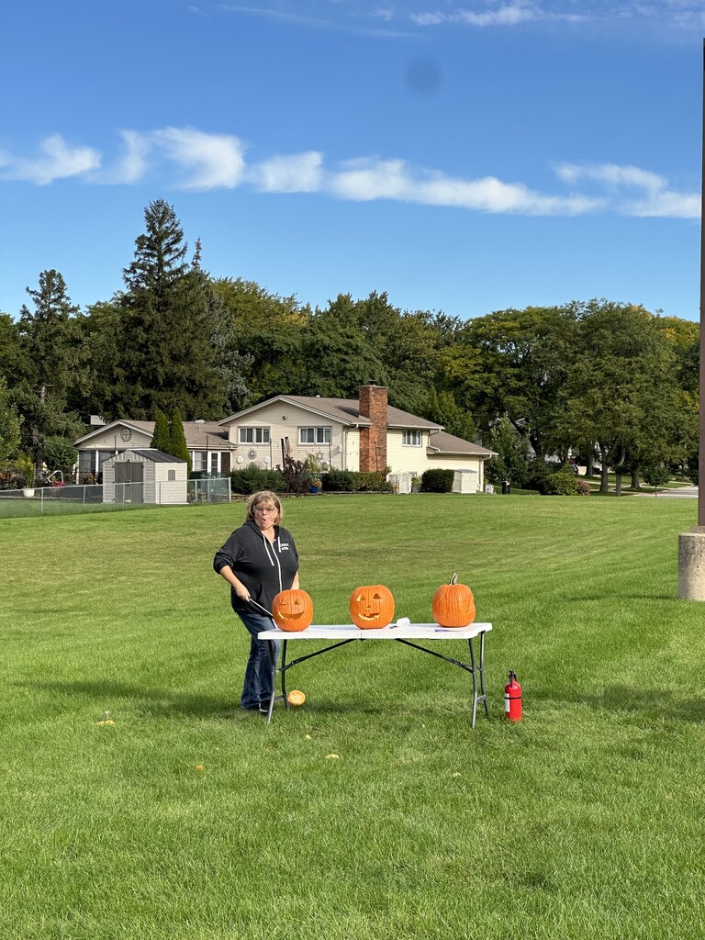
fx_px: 2091
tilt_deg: -0.3
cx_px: 352
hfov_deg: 19.1
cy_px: 470
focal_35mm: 77
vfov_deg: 25.3
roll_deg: -2.1
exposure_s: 1/492
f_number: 2.8
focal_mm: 9
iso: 32
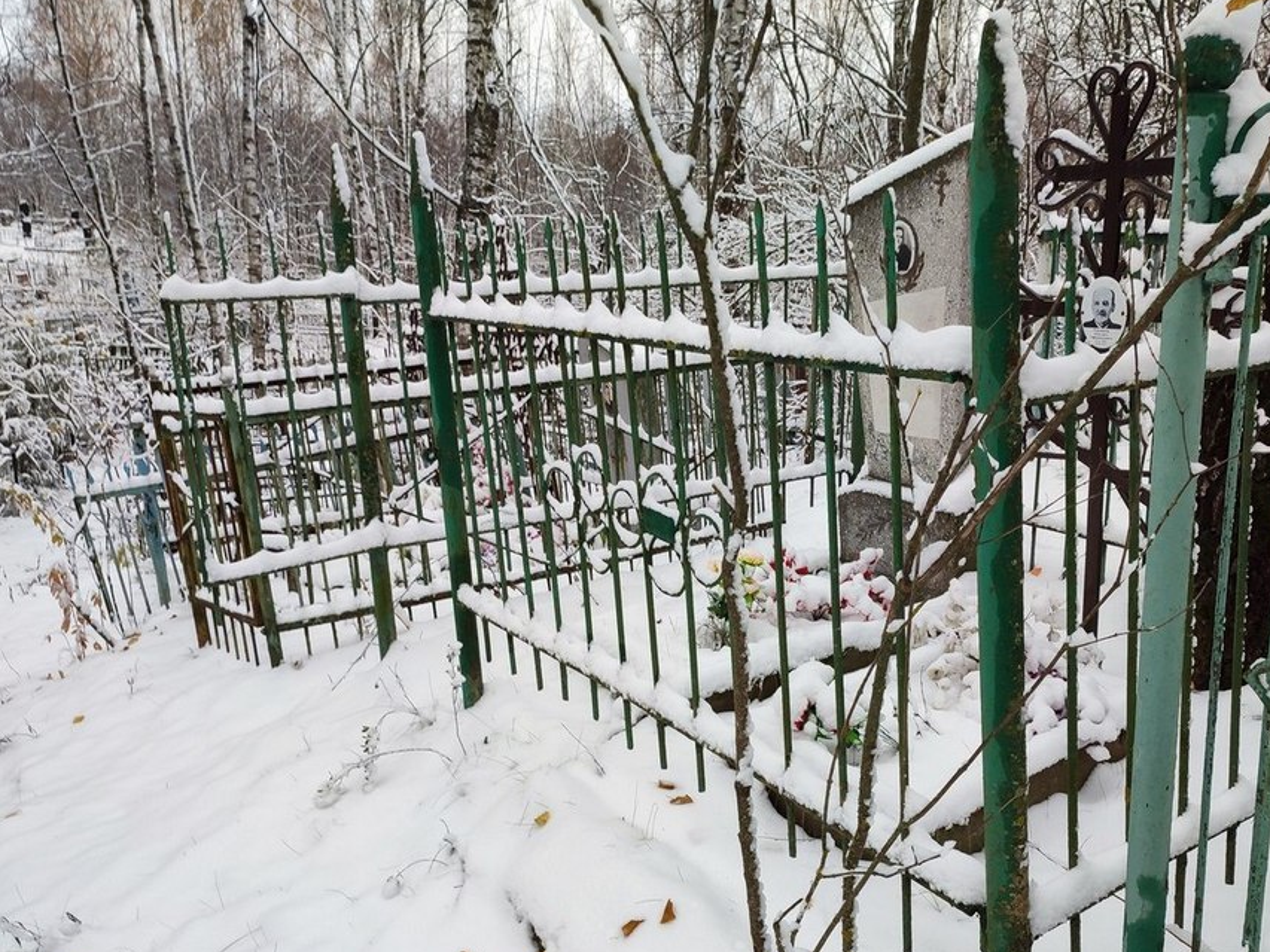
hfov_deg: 59.8
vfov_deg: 46.7
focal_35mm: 30
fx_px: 1101
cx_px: 713
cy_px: 541
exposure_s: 1/100
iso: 96
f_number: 1.9
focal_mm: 6.04
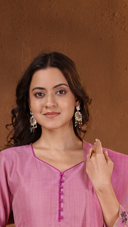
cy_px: 304
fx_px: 1037
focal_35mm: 172
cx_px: 45
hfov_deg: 7.1
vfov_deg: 12.1
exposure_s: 1/160
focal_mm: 50
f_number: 8
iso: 64
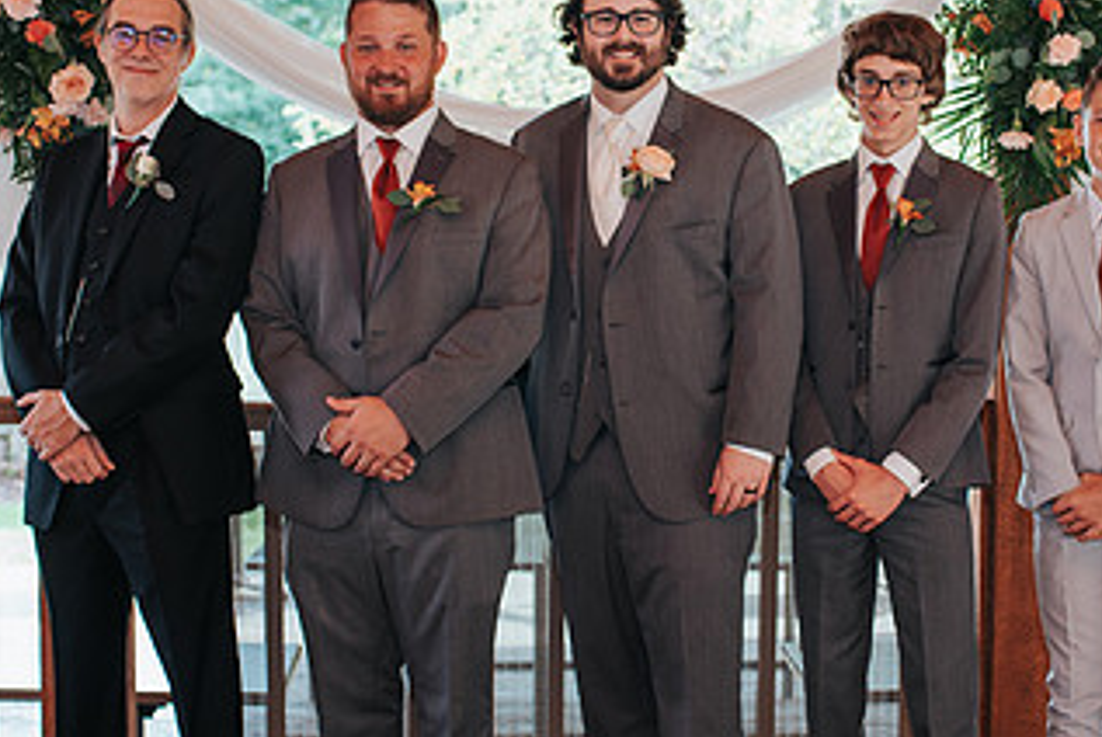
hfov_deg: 28.0
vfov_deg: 19.0
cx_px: 654
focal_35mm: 72
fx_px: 2206
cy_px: 353
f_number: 3.2
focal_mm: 35
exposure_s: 1/200
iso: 320
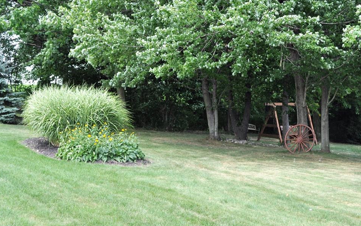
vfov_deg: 27.1
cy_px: 103
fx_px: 468
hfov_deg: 42.2
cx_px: 191
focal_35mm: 48
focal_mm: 29
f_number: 6.3
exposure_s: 1/200
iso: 200
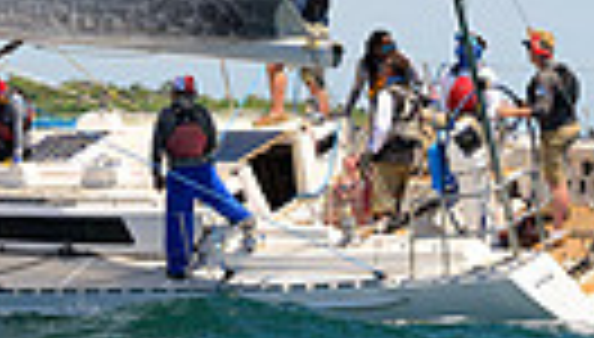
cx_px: 104
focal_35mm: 572
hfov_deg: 3.8
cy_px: -259
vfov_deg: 2.1
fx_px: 9031
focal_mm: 120
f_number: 5.6
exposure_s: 1/2000
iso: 250
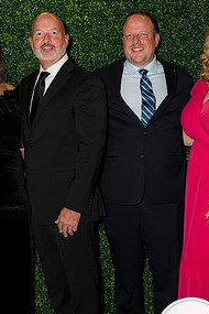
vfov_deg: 25.7
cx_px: 99
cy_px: 158
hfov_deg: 17.3
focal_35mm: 79
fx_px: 688
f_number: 5
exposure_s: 1/160
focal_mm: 50
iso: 640
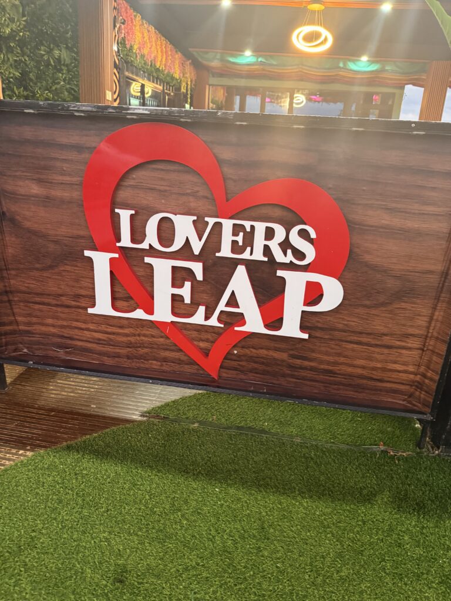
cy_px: 300
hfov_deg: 56.8
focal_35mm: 24
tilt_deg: -20.1
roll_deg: -4.5
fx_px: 417
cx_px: 226
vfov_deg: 71.6
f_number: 1.78
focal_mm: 6.76
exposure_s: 1/33
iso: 800
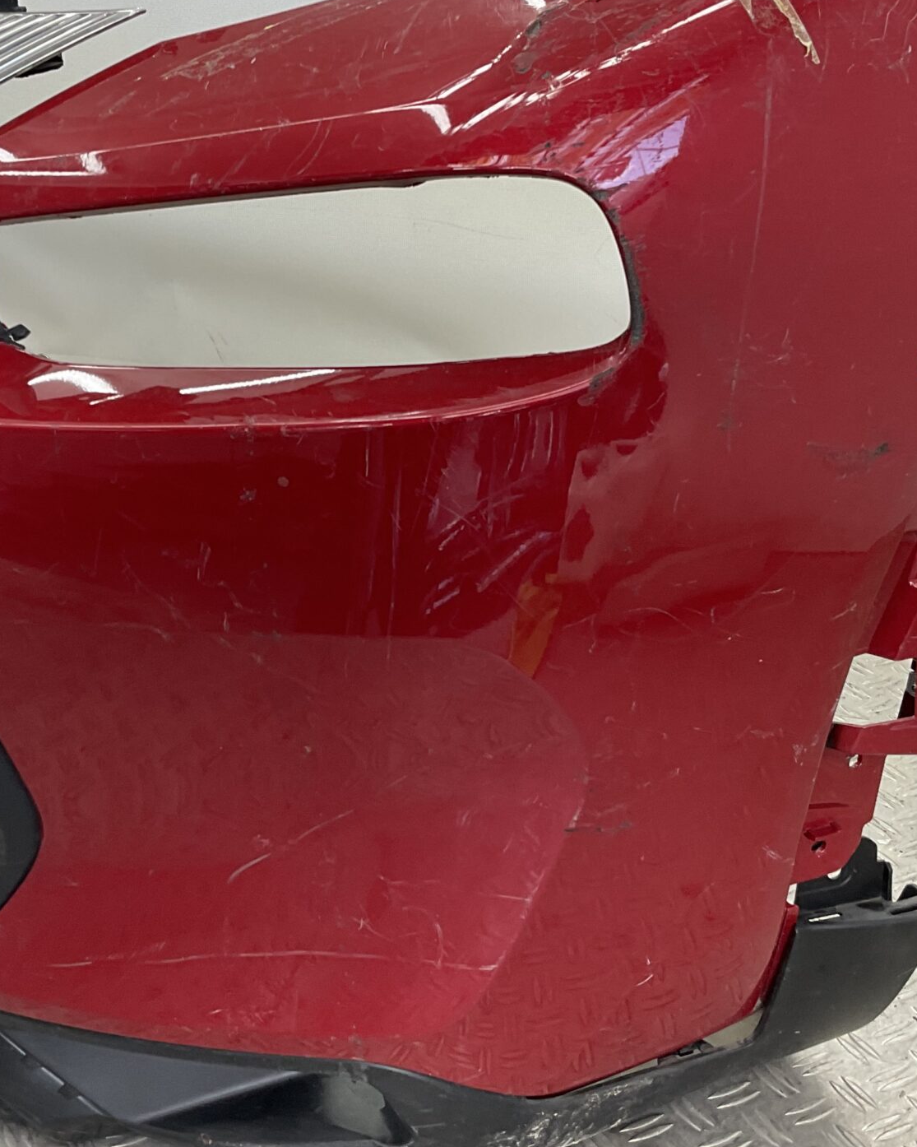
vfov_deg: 36.0
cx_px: 336
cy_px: 529
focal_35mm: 52
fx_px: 1764
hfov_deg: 29.0
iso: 50
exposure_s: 1/120
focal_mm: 3
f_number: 1.8
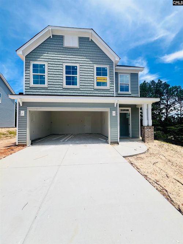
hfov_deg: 89.9
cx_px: 92
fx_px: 92
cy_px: 122
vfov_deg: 106.2
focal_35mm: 13
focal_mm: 1.57
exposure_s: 1/2273
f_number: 1.8
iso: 32
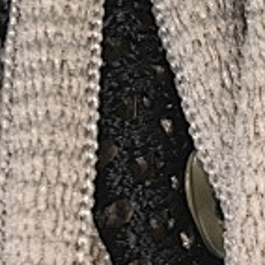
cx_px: 761
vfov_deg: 3.6
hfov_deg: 3.5
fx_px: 4201
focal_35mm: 485
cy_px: 160
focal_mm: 50
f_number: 6.3
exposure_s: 1/60
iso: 160
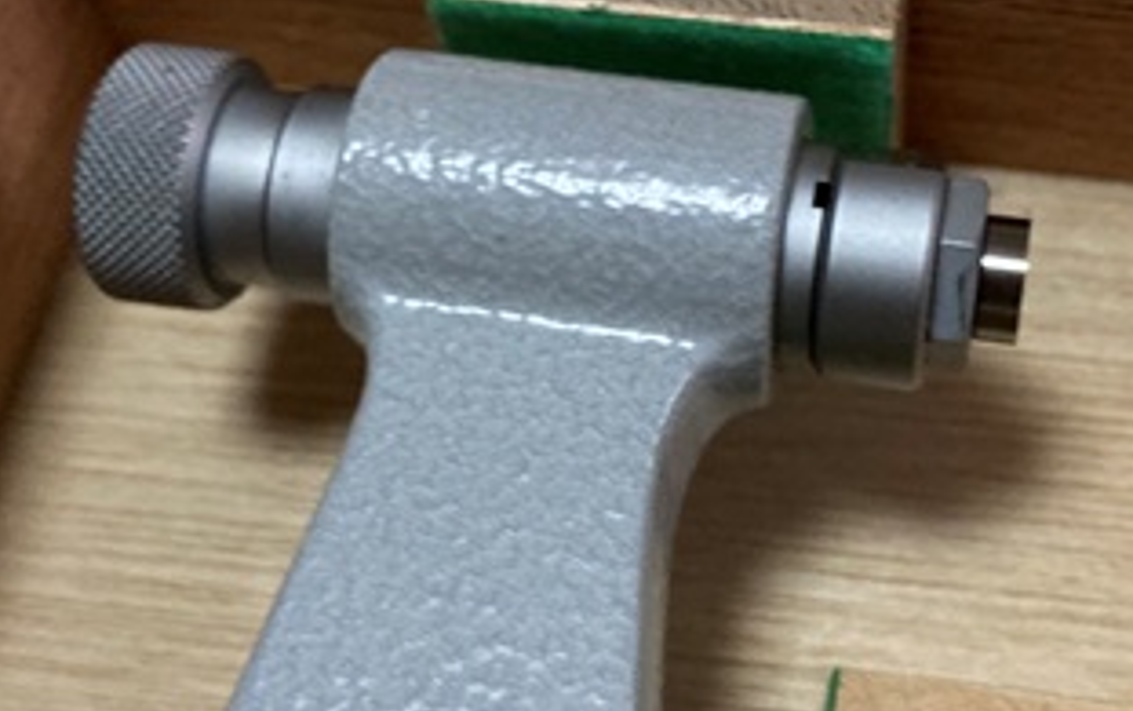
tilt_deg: -58.8
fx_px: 1885
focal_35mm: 61
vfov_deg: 21.2
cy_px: 222
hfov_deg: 33.4
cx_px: 579
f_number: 1.8
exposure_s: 1/60
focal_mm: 3.99
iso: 250
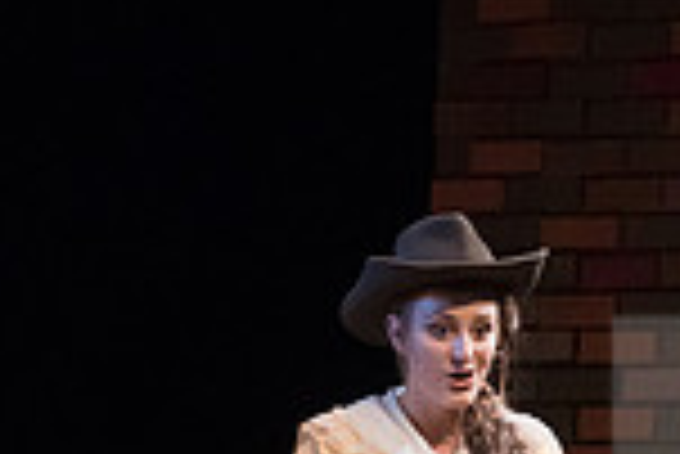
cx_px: 477
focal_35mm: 556
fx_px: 10512
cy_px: 861
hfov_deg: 3.7
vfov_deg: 2.5
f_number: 2.8
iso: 4000
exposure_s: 1/320
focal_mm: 145
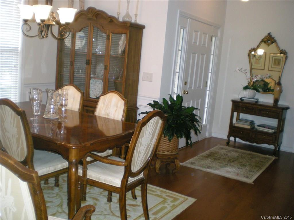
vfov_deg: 37.7
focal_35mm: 38
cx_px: 147
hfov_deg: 49.0
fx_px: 323
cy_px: 110
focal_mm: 6.3
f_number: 3.1
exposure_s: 1/60
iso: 257
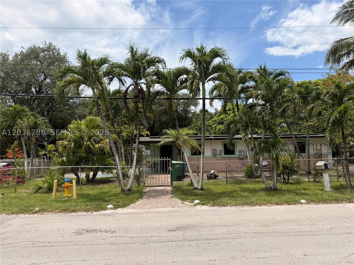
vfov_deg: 56.8
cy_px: 132
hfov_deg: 71.6
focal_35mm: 24
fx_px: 245
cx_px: 177
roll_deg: +0.9
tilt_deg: +6.5
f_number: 1.78
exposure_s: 1/5714
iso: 80
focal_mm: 6.76
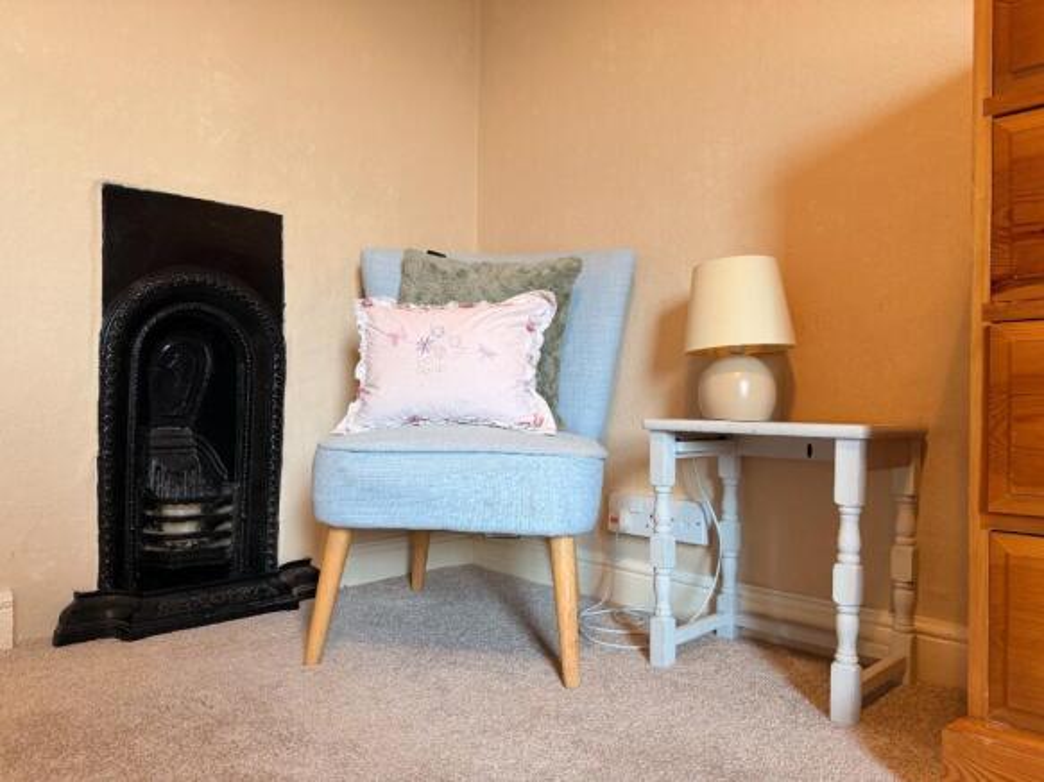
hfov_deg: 71.6
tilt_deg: +0.4
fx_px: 724
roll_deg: -0.6
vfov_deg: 56.8
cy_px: 391
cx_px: 522
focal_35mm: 24
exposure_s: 1/50
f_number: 1.78
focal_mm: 6.76
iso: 160
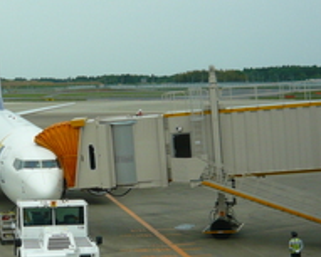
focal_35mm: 88
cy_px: 152
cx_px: 44
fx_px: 836
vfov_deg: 17.5
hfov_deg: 21.3
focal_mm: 5.5
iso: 100
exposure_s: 1/1000
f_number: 2.8
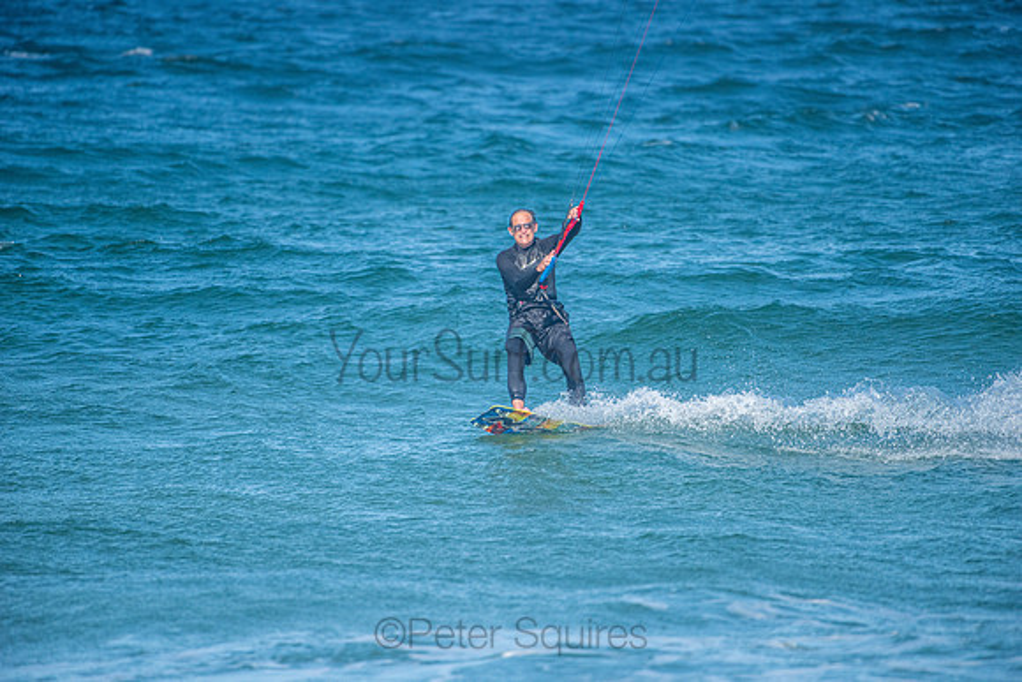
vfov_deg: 2.8
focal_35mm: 500
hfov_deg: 4.1
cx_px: 511
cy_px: 341
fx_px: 14197
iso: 720
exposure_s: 1/4000
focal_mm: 500
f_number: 5.6
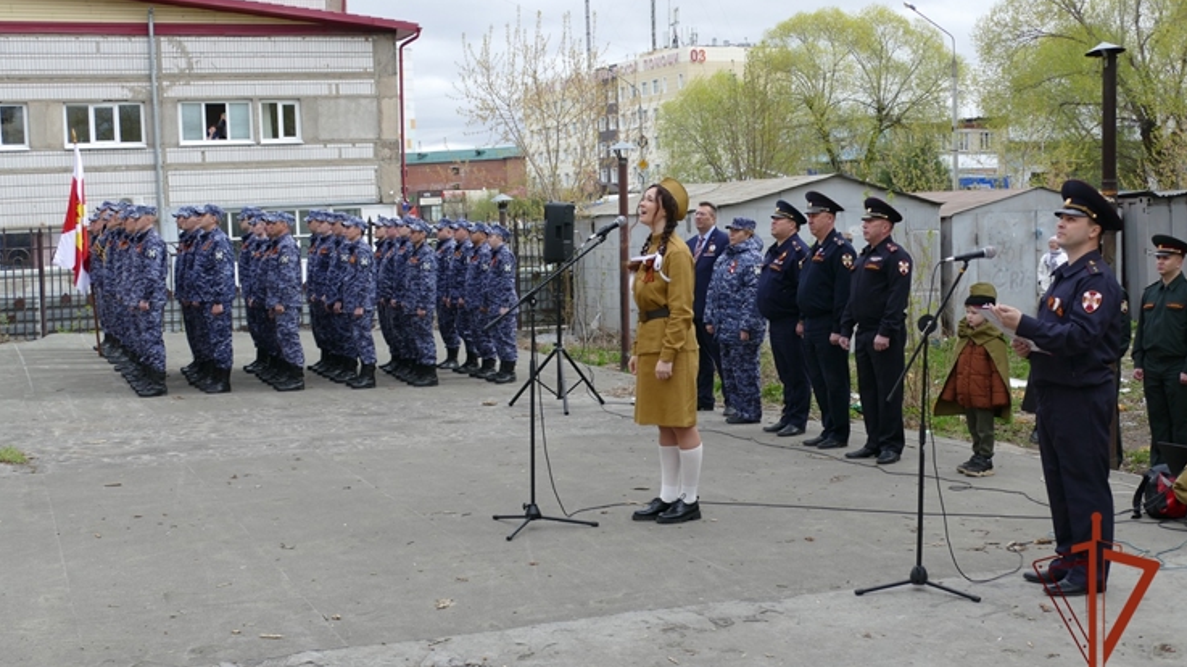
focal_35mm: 48
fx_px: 1510
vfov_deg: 24.9
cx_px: 591
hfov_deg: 42.9
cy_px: 298
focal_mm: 16.49
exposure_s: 1/640
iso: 125
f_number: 3.2
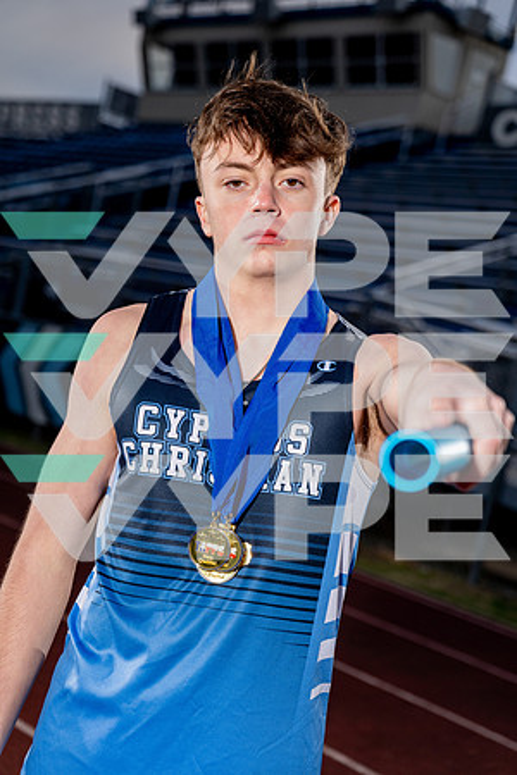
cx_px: 258
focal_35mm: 67
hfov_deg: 20.3
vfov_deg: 30.1
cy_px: 388
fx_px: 1443
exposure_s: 1/250
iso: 100
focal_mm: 67
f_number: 4
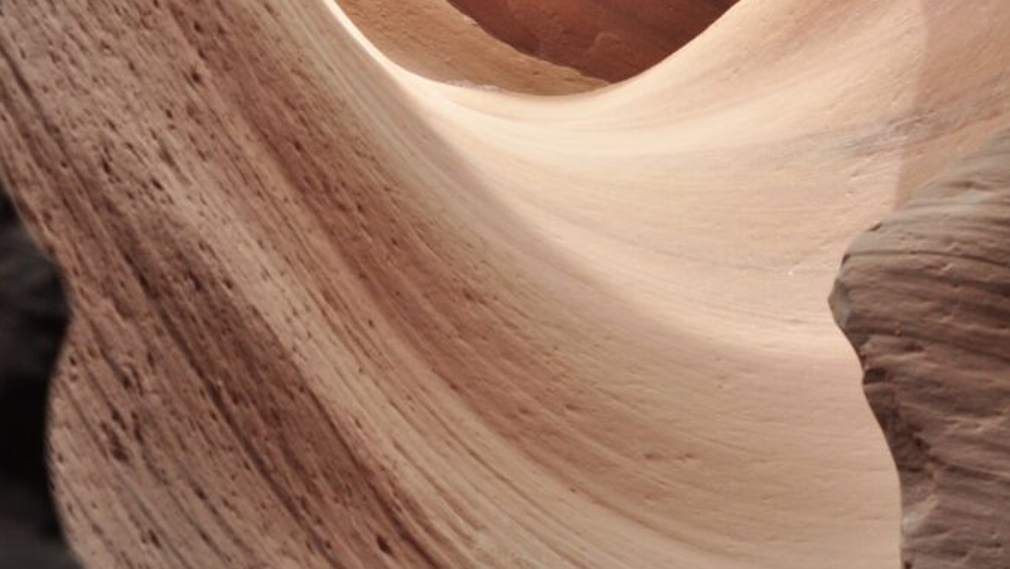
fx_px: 3188
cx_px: 503
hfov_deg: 18.0
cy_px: -189
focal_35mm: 119
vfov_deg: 10.0
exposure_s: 1/200
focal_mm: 50
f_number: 7.1
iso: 500
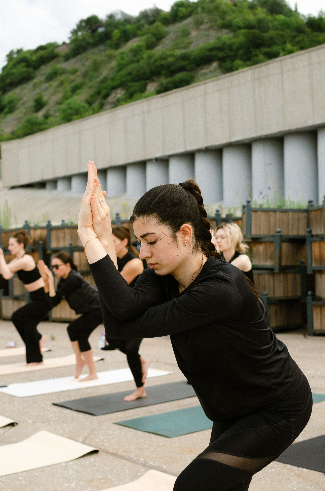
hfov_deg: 25.6
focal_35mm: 52
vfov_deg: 37.9
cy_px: 246
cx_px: 162
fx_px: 714
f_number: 4.5
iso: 100
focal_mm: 35
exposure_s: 1/500
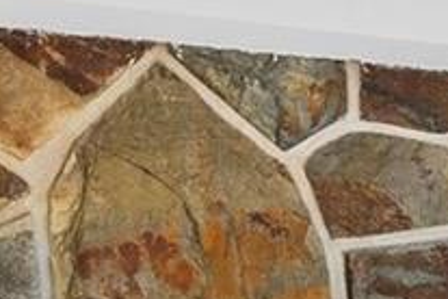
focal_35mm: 116
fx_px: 1443
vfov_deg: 11.5
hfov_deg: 14.8
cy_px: 393
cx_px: 861
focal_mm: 15
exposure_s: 1/15
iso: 500
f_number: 8
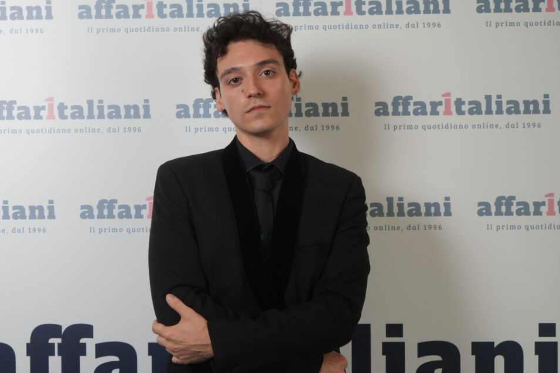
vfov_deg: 23.0
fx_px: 918
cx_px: 226
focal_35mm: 59
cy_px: 202
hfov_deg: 33.8
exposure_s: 1/160
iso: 1600
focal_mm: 47
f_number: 7.1
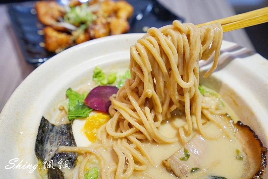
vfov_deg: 37.8
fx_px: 260
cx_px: 134
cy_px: 90
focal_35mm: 35
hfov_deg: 54.4
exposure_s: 1/60
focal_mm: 35
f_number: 5.6
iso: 1250
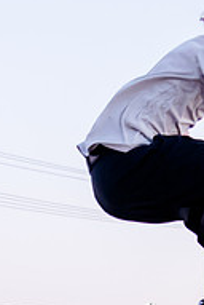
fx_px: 1601
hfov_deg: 7.3
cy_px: 286
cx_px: 204
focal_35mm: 189
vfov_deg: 10.8
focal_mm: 32
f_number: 4
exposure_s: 1/250
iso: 2000
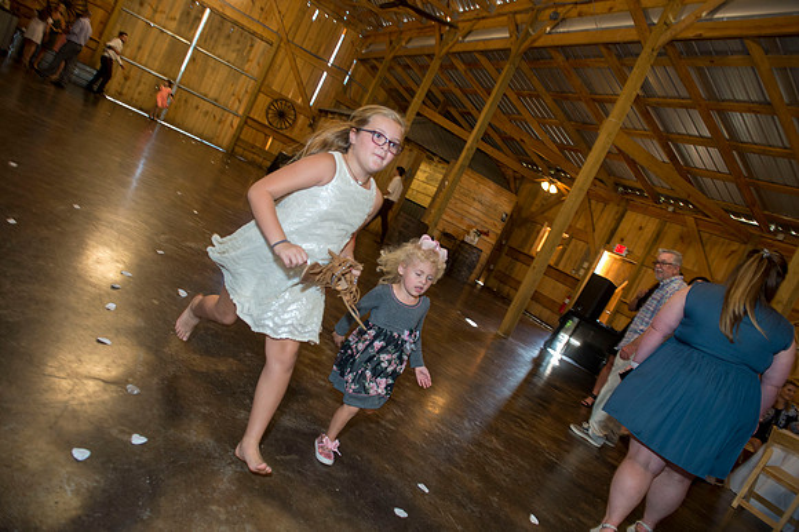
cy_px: 266
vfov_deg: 53.1
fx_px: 532
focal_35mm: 24
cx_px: 400
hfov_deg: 73.8
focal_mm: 24
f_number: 4
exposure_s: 1/125
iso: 1600
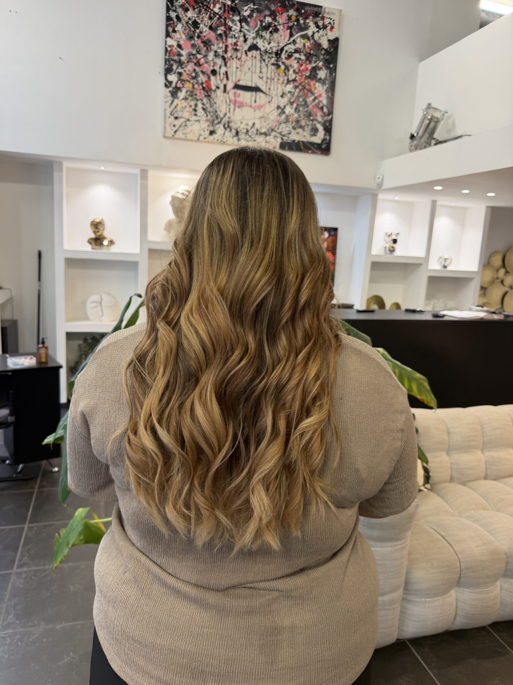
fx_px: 474
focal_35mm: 24
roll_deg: -1.7
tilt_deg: -8.9
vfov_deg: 71.6
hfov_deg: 56.8
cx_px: 256
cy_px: 342
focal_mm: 6.76
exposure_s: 1/50
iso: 100
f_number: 1.78
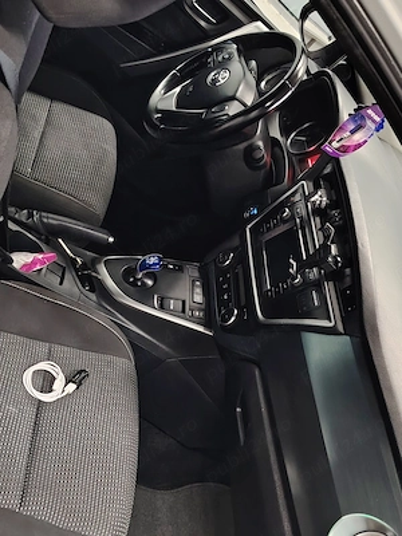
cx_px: 201
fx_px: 759
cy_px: 268
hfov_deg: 29.7
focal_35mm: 49
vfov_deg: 38.9
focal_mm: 5.25
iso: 2044
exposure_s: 1/16.7
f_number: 1.75
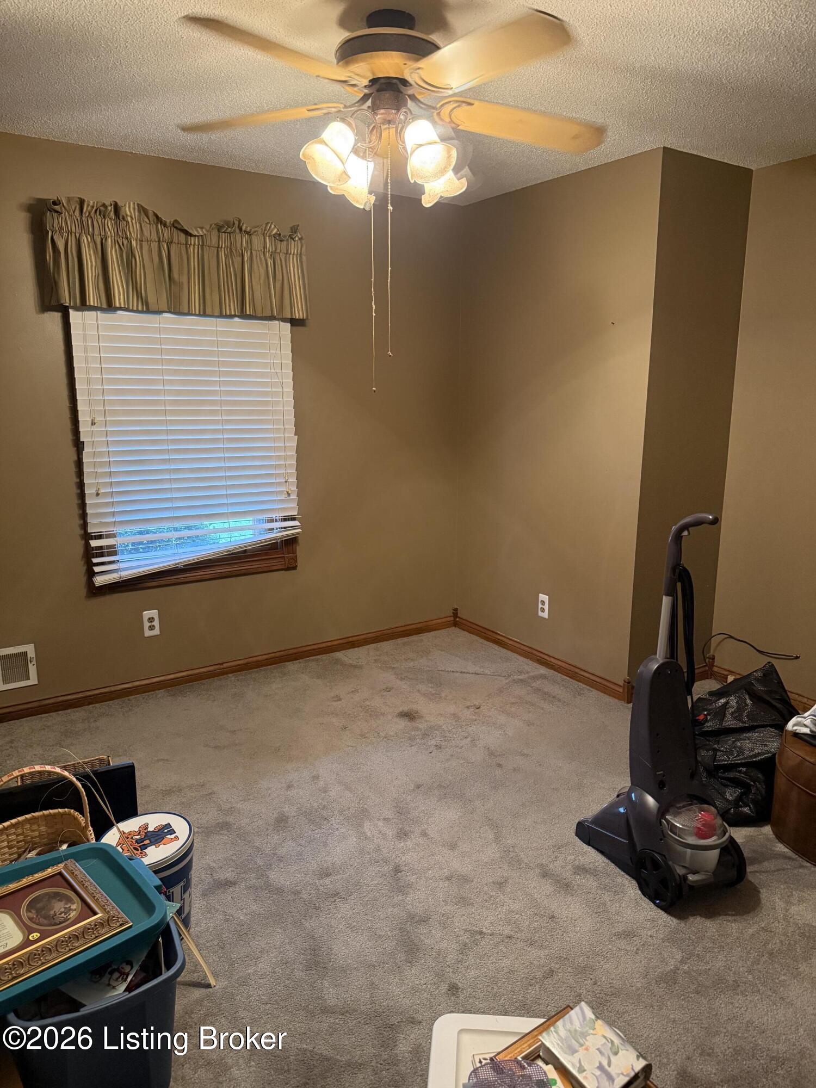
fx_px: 754
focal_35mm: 24
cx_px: 408
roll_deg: -0.5
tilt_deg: -11.5
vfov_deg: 71.6
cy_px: 544
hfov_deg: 56.8
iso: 640
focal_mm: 6.76
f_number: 1.78
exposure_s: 1/60
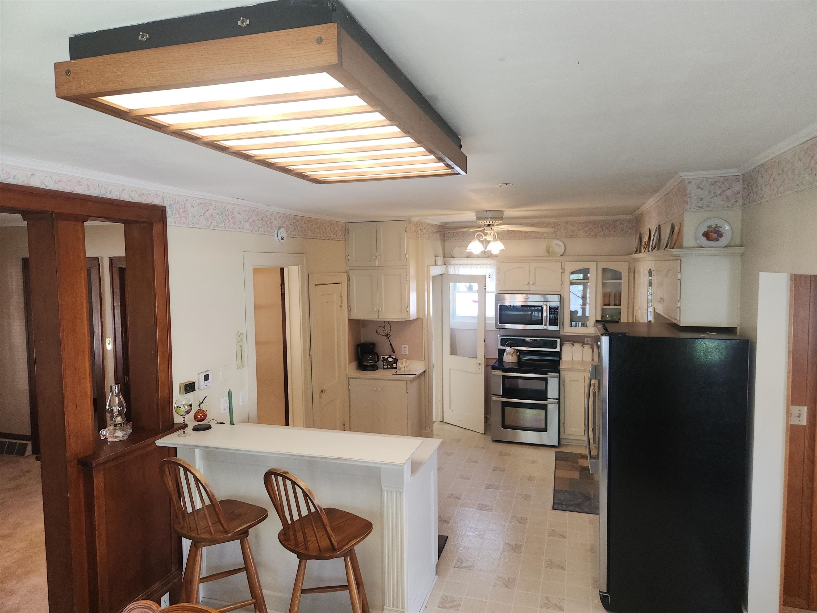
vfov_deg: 58.9
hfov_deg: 73.9
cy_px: 306
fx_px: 543
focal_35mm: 23
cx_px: 408
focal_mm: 5.4
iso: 100
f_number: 1.8
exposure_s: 1/60
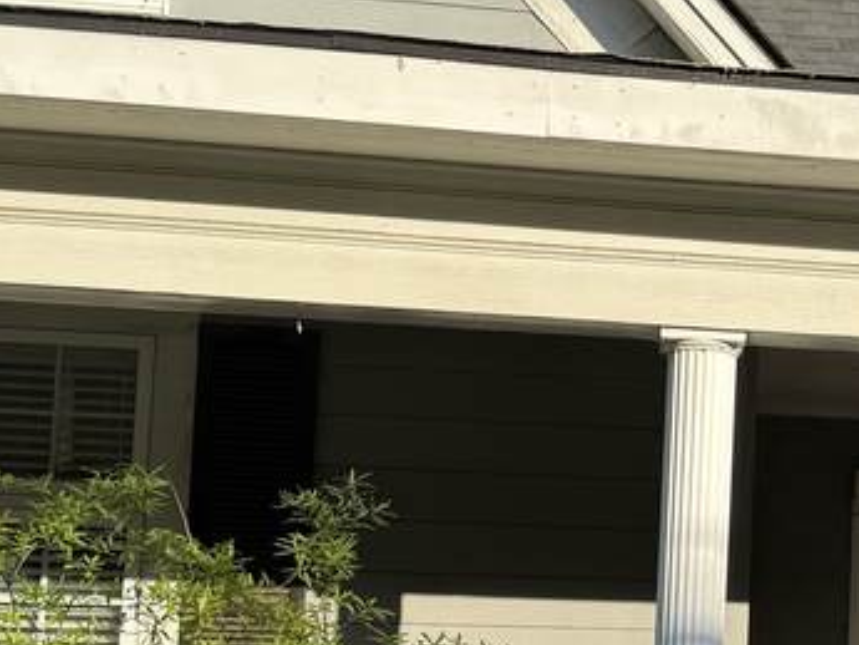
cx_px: 931
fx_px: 2209
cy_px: 533
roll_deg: -2.0
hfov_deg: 21.0
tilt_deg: +6.0
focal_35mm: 89
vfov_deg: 16.5
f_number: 1.78
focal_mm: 6.76
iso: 80
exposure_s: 1/2703
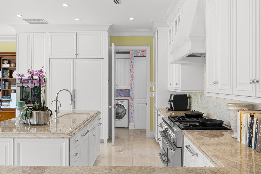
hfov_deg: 58.7
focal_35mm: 32
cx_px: 130
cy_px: 87
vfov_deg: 41.1
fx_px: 232
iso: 250
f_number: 11
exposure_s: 1/25
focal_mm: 32
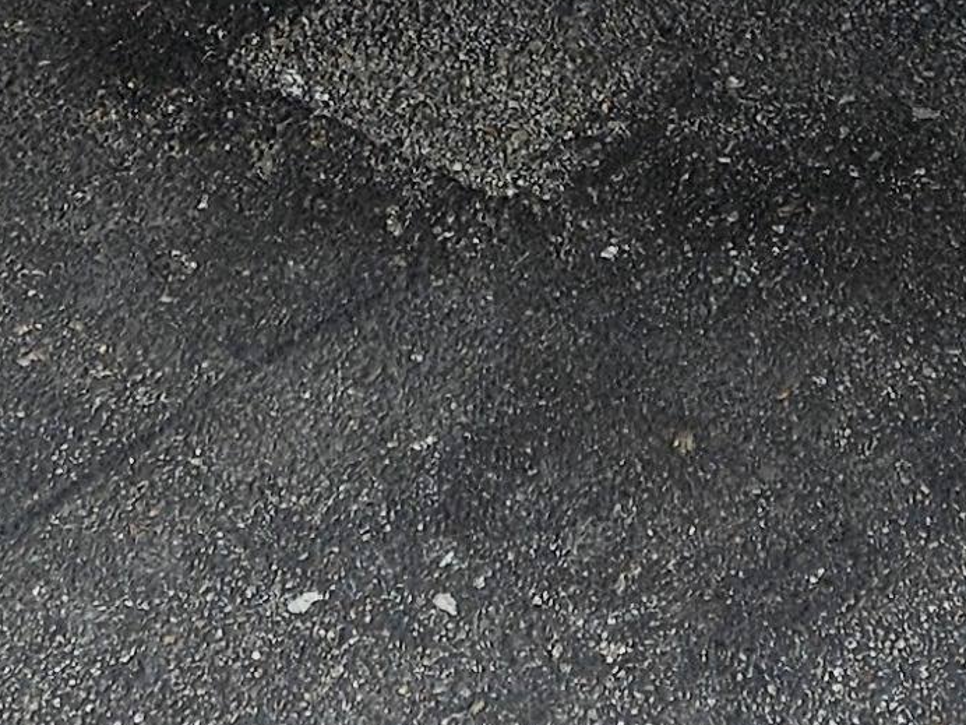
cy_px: -1361
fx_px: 3712
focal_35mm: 133
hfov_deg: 14.8
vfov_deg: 9.2
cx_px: 687
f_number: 1.8
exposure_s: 1/1619
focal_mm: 5.4
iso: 25
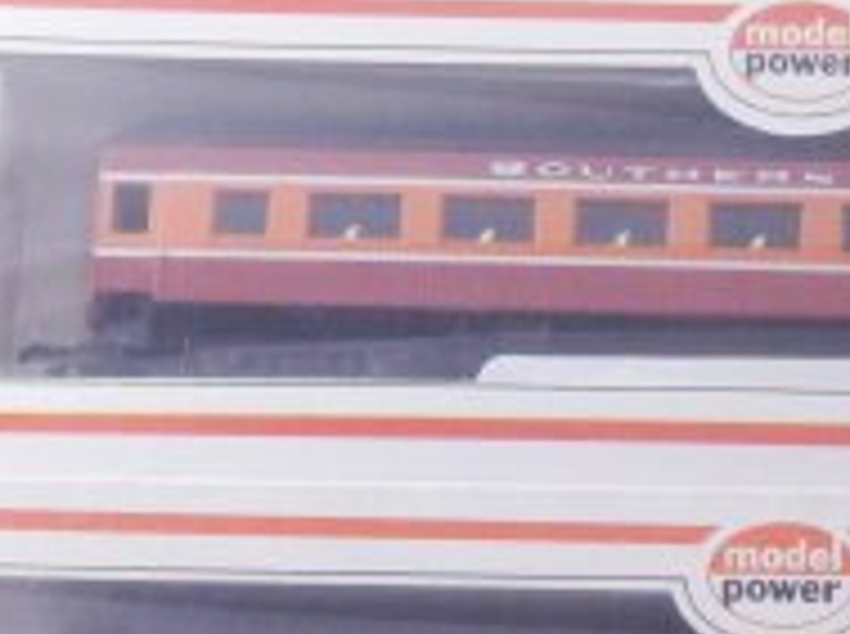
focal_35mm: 210
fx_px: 5147
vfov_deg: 7.0
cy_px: 90
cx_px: 751
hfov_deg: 9.4
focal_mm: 11.9
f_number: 4.4
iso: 1000
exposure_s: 1/160
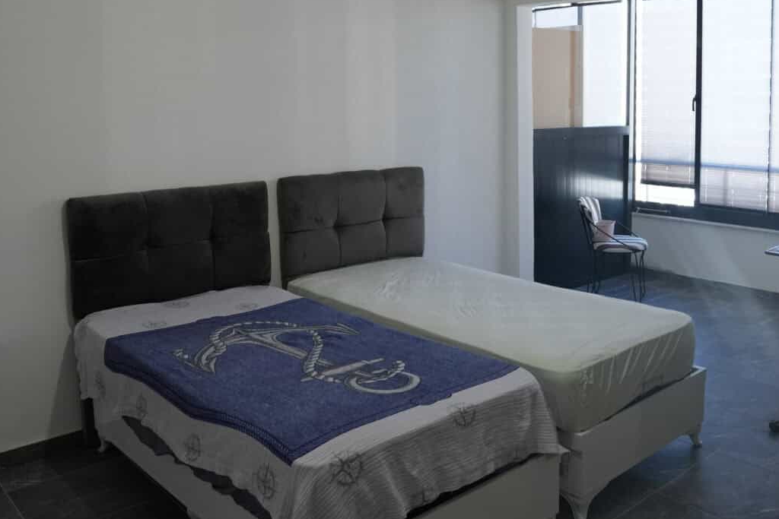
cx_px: 520
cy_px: 173
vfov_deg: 38.5
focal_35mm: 34
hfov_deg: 54.7
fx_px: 736
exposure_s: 1/160
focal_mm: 17
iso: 1600
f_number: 3.2
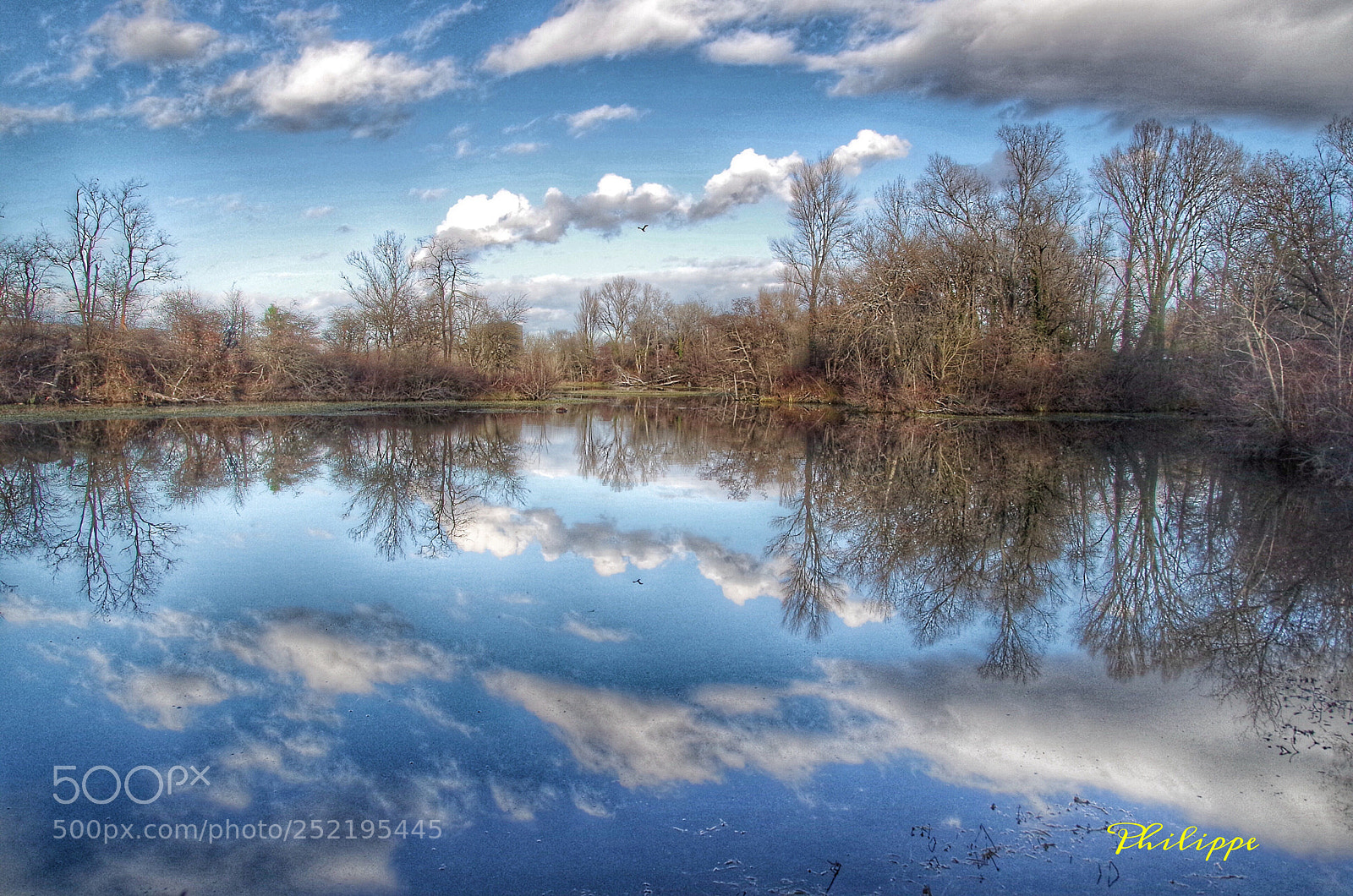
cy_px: 448
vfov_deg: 51.1
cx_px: 676
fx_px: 938
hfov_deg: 71.6
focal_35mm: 25
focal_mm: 17
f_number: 5.6
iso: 800
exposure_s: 1/1250
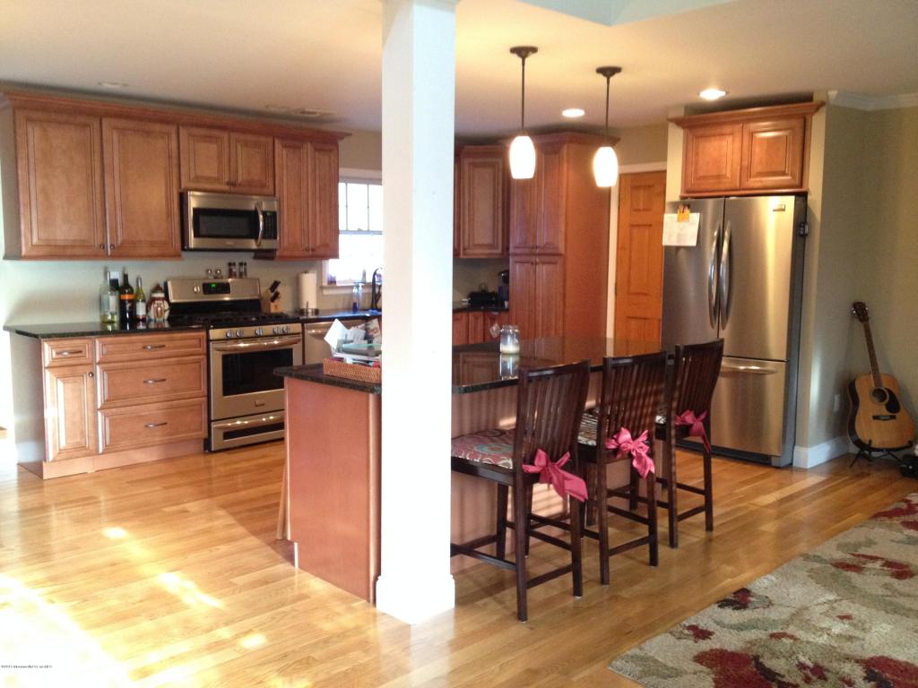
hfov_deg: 52.6
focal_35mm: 35
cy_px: 344
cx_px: 459
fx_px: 928
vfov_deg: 40.7
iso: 320
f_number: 2.4
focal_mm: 4.28
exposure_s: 1/20
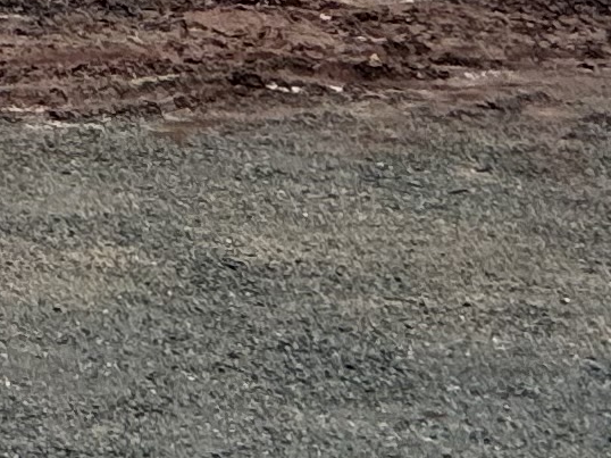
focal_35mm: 105
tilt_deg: +10.2
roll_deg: +1.8
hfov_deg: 14.0
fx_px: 1853
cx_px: -788
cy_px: -633
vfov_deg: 11.6
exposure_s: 1/136
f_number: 2.2
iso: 40
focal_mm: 2.22
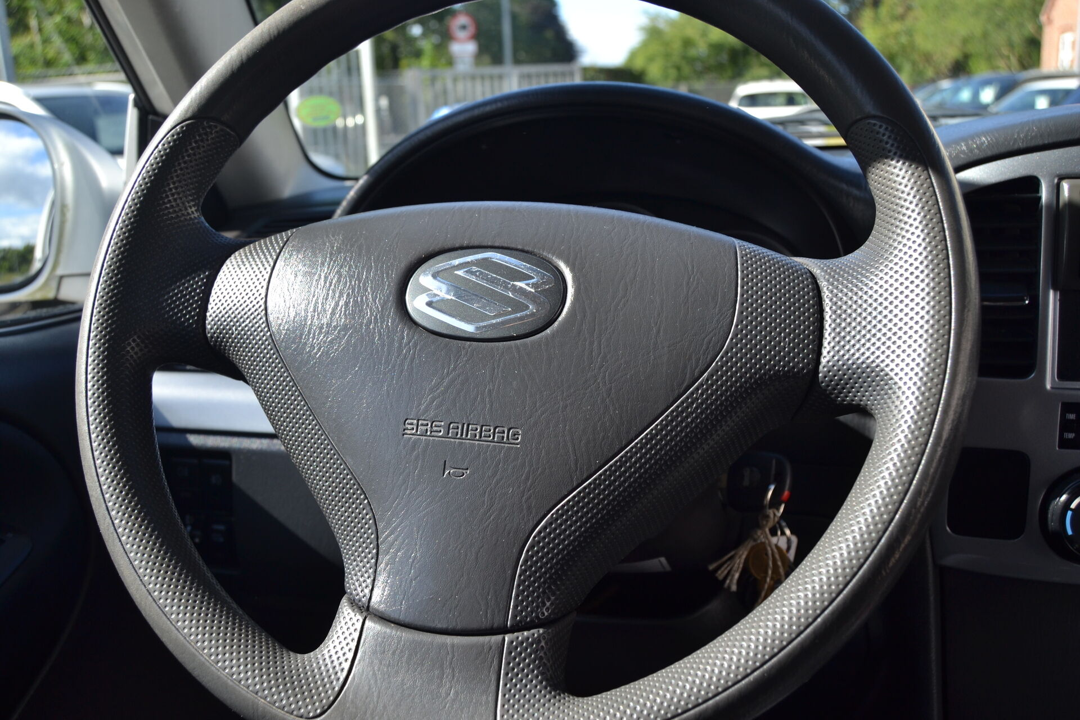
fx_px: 900
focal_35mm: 30
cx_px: 540
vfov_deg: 43.6
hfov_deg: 61.9
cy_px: 360
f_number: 5.6
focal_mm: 20
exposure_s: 1/125
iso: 100
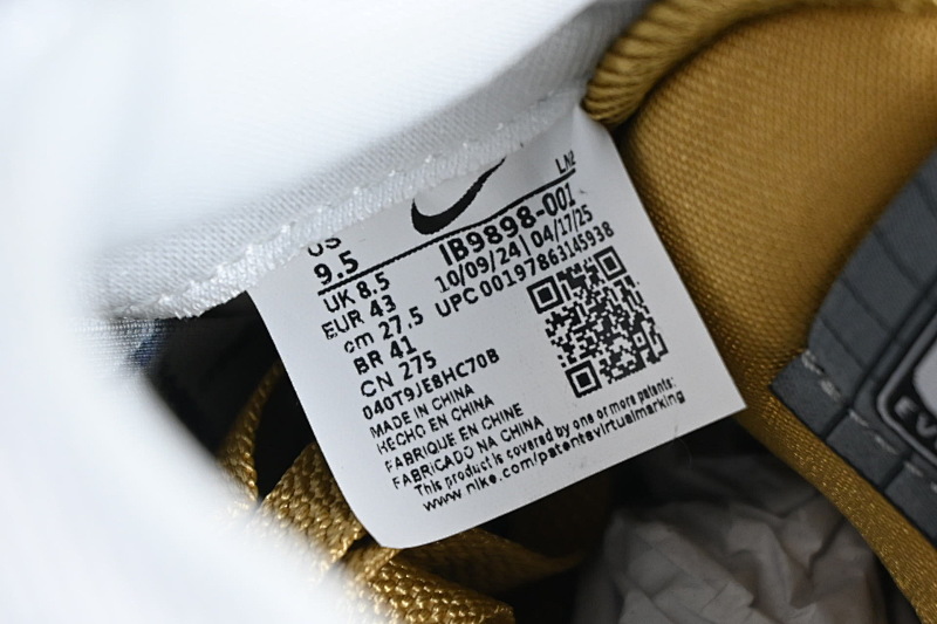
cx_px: 468
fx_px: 1952
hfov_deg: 27.0
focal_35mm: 75
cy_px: 312
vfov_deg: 18.2
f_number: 6.3
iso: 1100
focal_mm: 50
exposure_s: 1/125
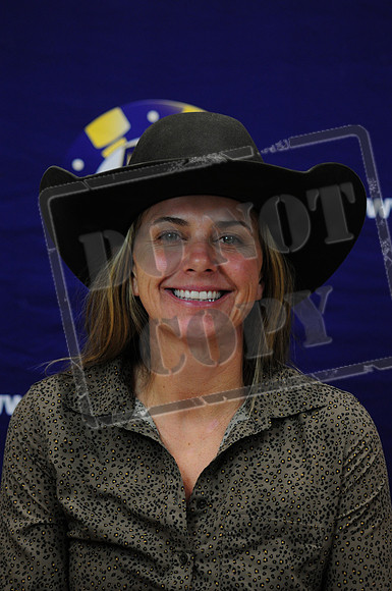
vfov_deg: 16.7
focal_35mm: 123
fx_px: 2015
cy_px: 296
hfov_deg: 11.1
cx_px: 196
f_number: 4
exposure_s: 1/125
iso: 640
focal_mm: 82
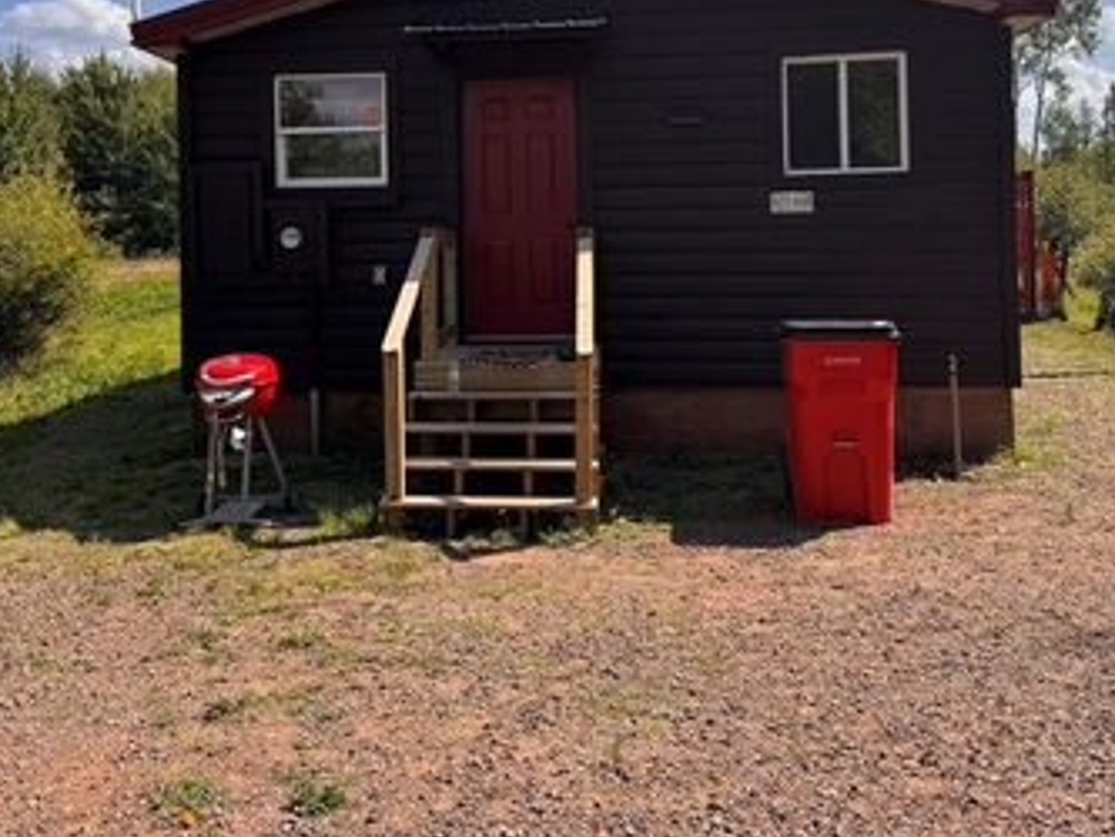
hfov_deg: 51.3
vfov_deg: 38.8
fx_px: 1160
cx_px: 519
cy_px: 226
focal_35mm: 36
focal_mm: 6.76
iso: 80
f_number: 1.78
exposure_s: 1/4950
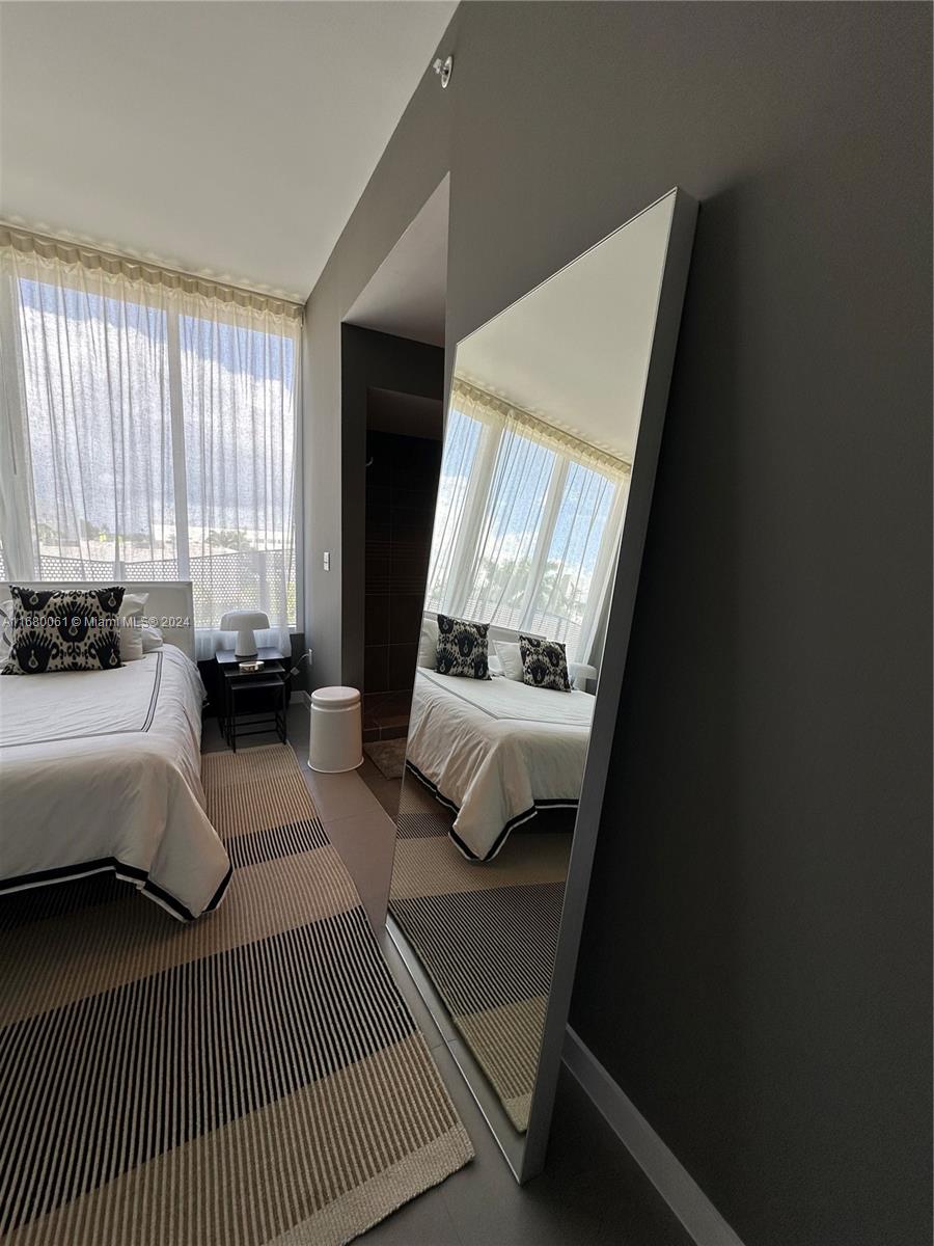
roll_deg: -2.3
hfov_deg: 85.7
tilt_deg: -8.2
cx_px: 467
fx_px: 504
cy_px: 623
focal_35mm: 14
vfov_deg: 102.1
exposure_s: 1/101
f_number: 2.2
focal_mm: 2.22
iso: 40
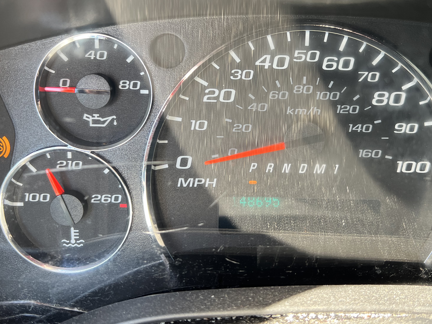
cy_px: 125
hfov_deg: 51.2
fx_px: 449
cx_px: 246
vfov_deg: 39.4
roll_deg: +0.7
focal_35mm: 36
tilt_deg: -26.7
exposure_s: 1/121
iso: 80
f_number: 1.5
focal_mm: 5.7
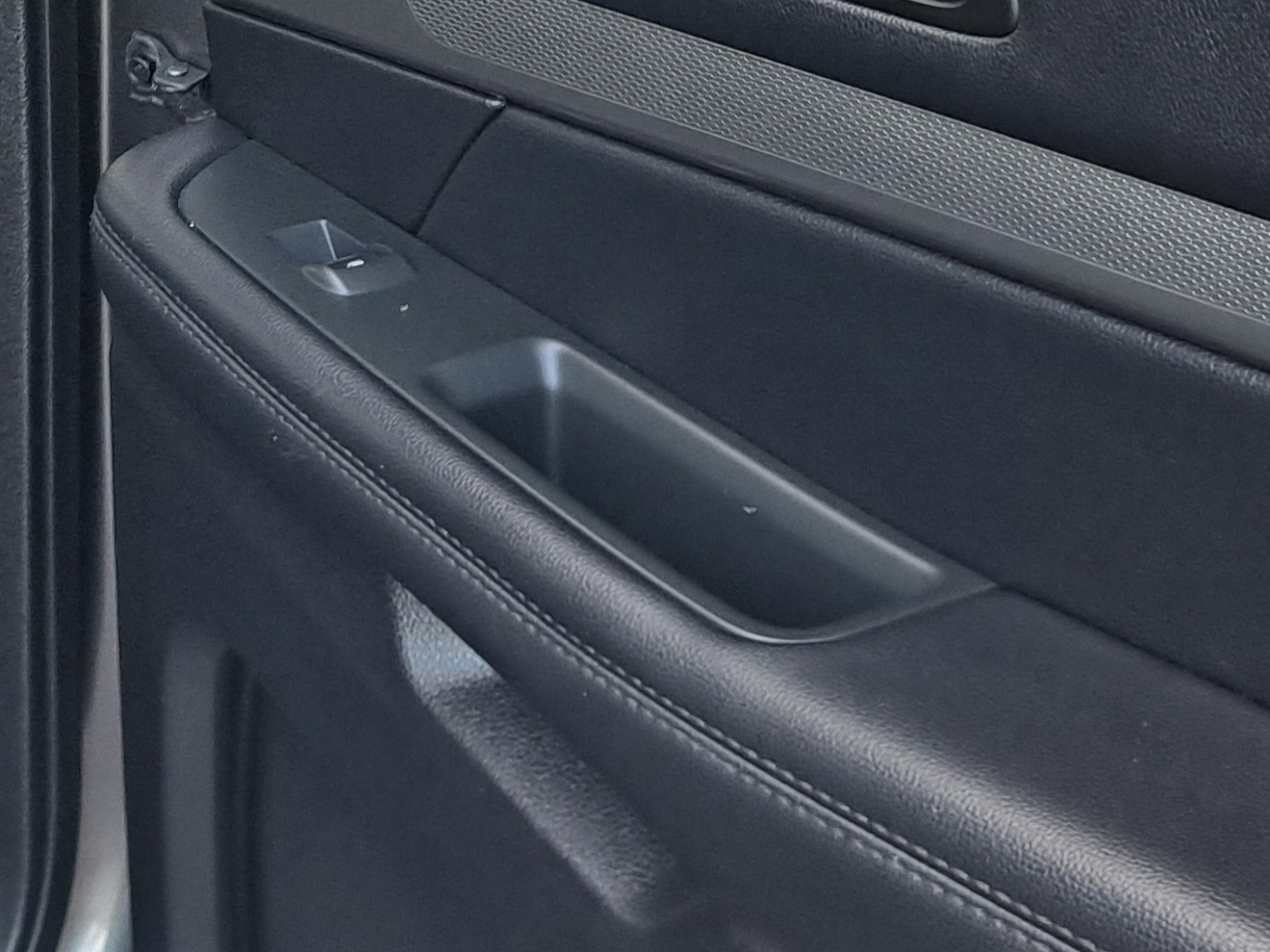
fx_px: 3339
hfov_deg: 19.6
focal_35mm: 91
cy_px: -350
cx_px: -449
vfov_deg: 15.3
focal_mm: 5.23
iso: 80
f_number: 1.8
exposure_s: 1/60
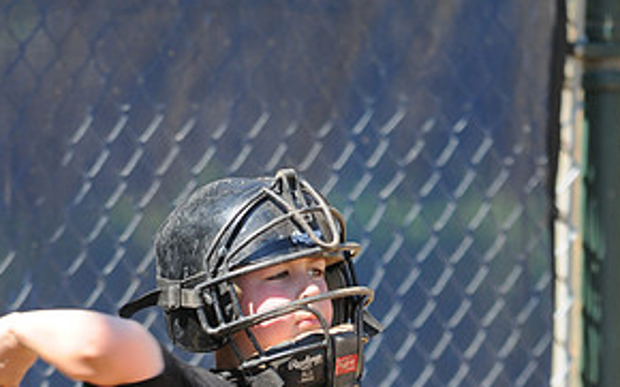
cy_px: 594
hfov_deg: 2.3
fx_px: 15489
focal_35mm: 917
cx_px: 238
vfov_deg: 1.4
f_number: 4
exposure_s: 1/500
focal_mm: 300
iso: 200
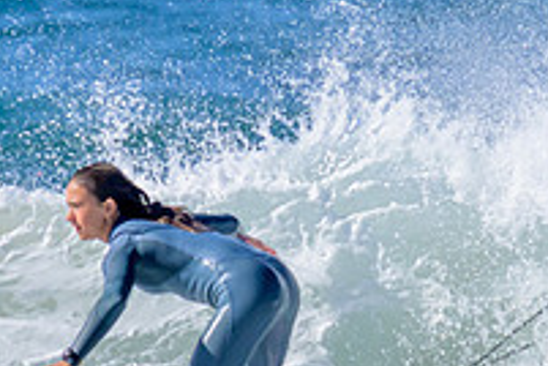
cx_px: 233
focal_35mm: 2833
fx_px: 43121
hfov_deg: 0.7
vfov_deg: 0.5
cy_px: 211
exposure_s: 1/2000
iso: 900
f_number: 11
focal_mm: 720
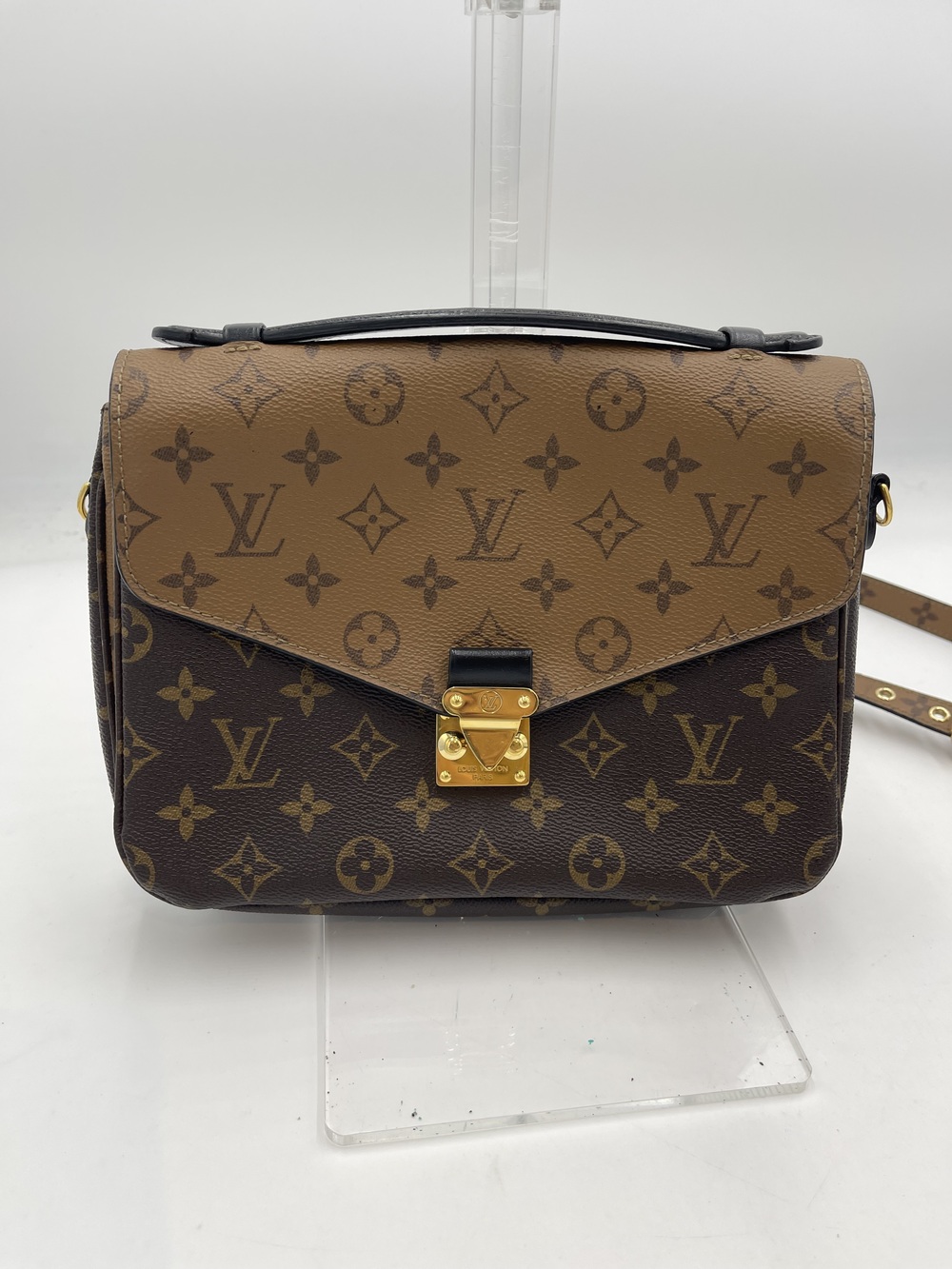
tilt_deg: -29.0
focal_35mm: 25
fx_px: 917
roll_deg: +0.7
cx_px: 476
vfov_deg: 69.4
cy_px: 634
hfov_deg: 54.9
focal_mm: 5.1
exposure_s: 1/238
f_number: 1.6
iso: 32
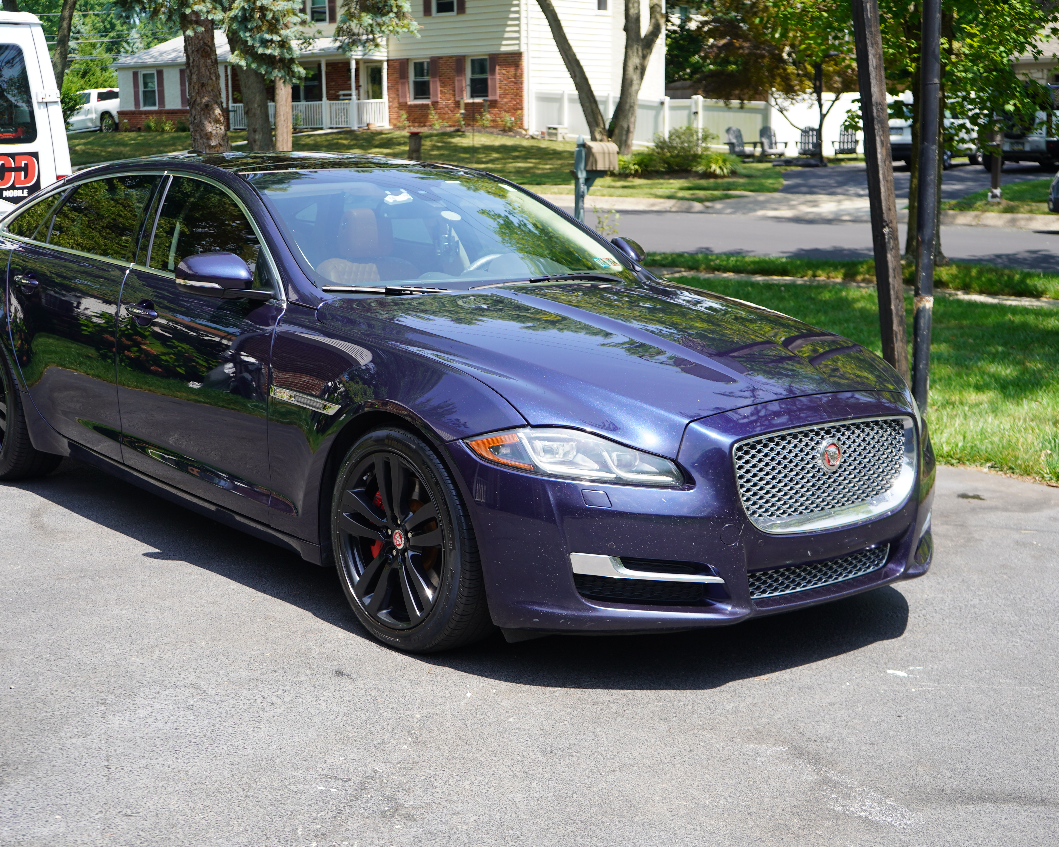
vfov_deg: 31.5
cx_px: 489
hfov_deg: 38.8
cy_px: 427
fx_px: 1504
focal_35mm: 48
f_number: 5
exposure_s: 1/200
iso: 100
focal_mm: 42
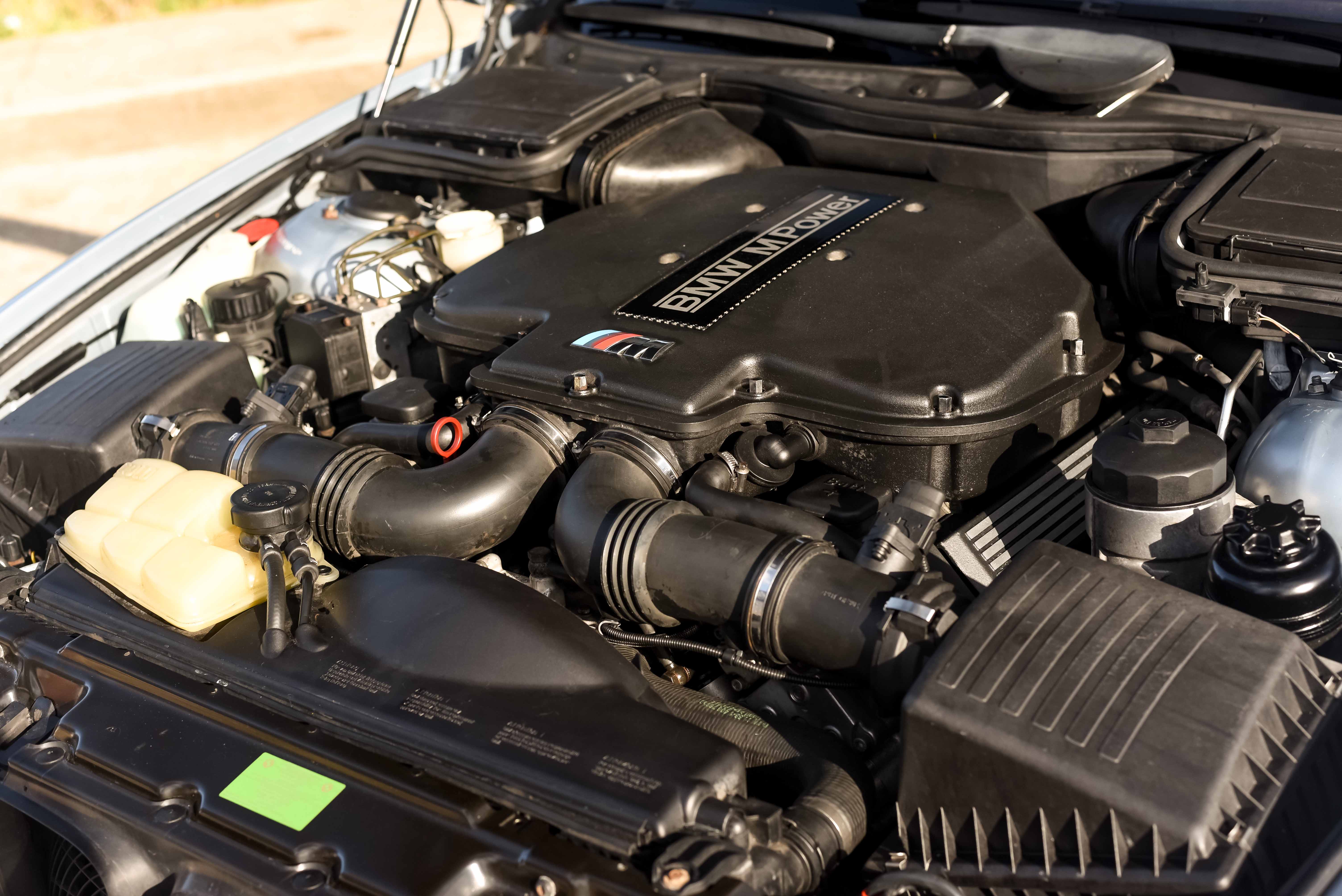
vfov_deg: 27.0
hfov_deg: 39.6
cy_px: 448
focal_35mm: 50
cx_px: 671
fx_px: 1865
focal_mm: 50
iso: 800
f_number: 4.5
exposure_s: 1/1000
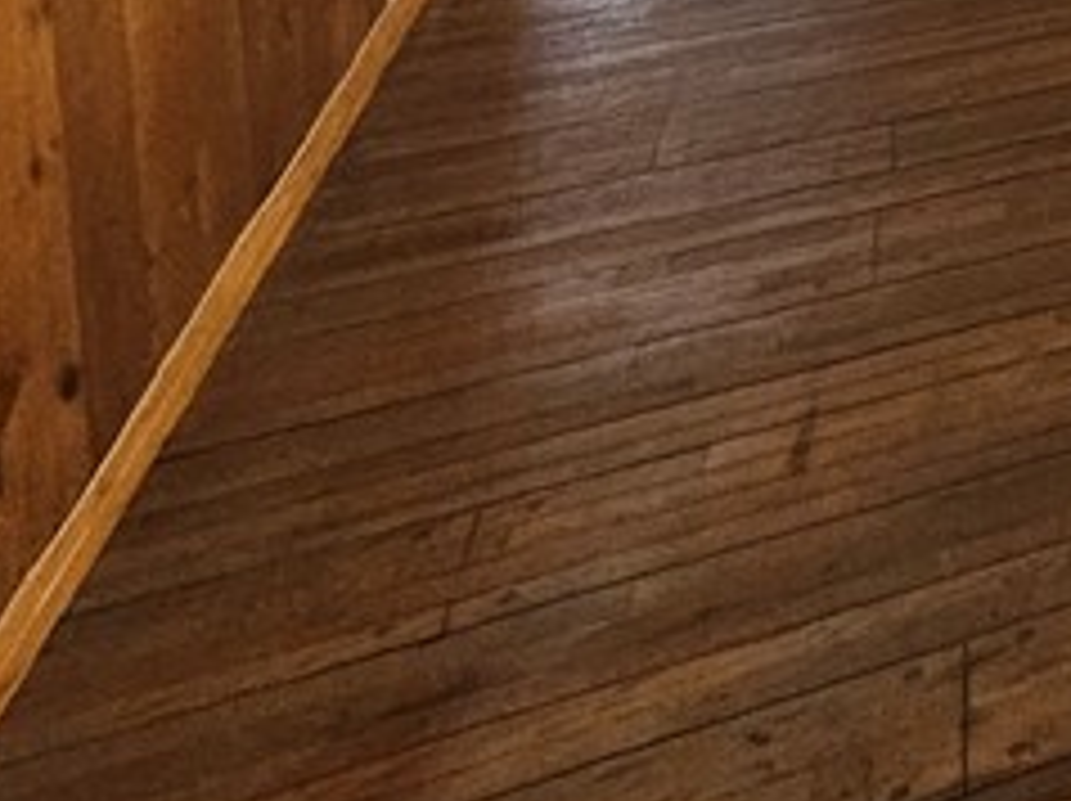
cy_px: -688
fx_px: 1731
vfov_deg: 19.0
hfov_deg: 19.5
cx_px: 2128
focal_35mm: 56
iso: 250
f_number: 2.2
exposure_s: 1/60
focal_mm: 2.2
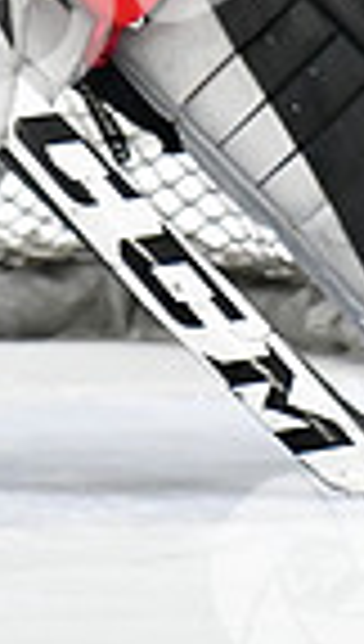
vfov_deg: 1.8
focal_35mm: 1210
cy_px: -88
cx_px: 202
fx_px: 20653
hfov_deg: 1.0
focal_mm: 190
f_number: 2.8
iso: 6400
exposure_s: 1/1600
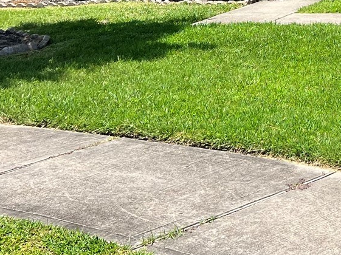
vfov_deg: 14.4
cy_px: -137
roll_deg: +0.7
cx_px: 416
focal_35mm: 95
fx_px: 935
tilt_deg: +4.2
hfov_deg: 19.4
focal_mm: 5.7
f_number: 1.5
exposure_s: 1/3356
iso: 50
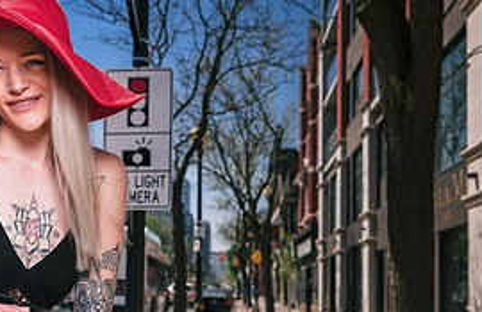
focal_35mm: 56
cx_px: 151
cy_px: 255
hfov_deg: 35.5
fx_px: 743
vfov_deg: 23.3
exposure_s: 1/250
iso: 64
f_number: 4
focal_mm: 24
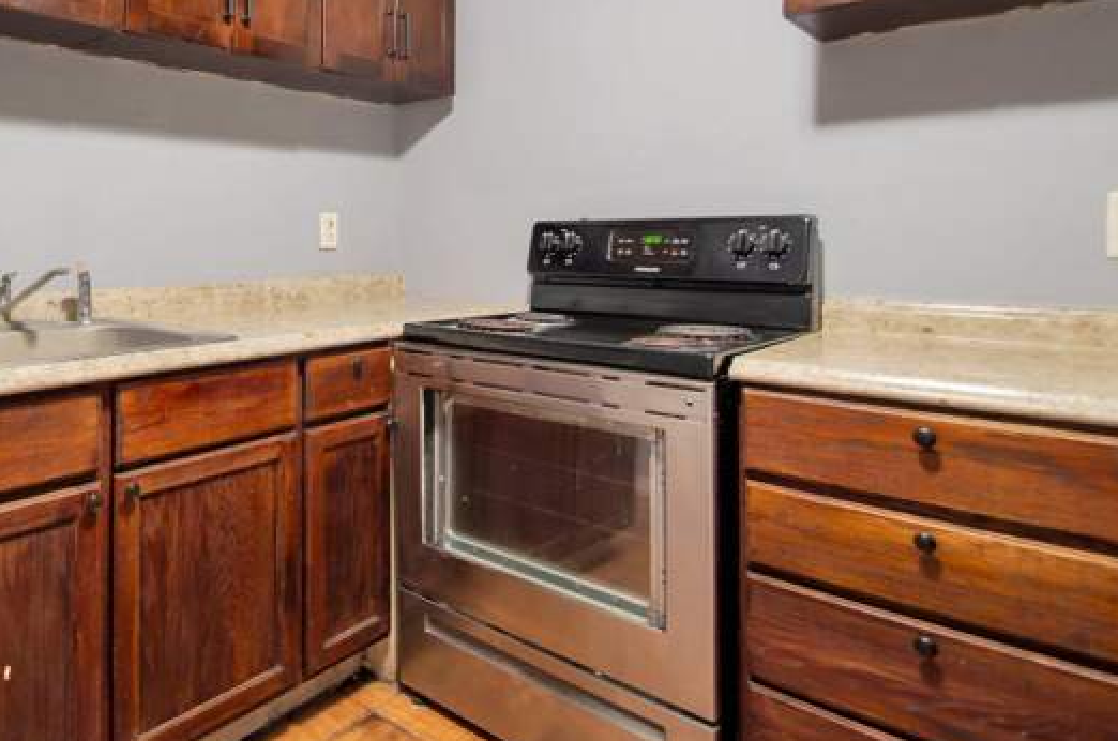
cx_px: 371
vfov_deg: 53.0
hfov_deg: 73.8
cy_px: 205
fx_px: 713
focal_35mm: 23
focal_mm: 10
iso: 400
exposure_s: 1/5
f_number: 3.5
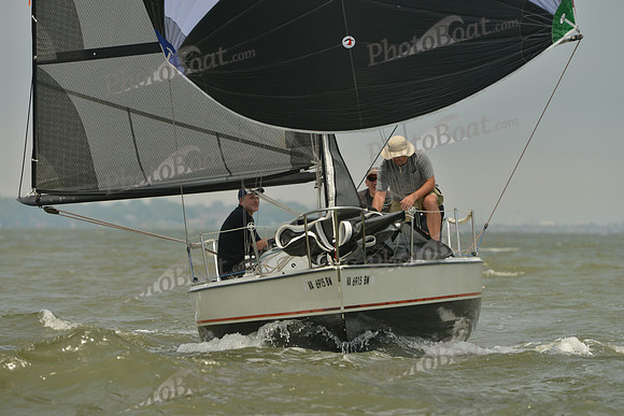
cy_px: 208
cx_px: 312
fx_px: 6935
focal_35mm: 400
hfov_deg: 5.2
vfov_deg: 3.4
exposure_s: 1/1250
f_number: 7.1
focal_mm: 400
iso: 400
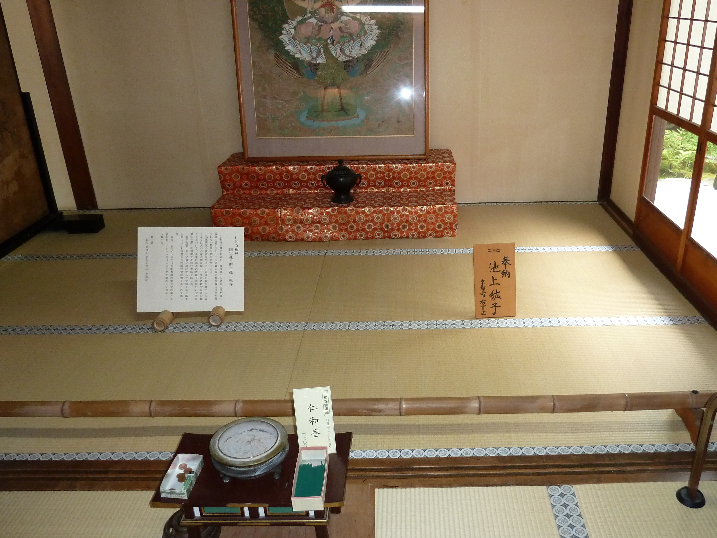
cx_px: 404
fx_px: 621
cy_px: 300
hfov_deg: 59.8
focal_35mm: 30
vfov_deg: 46.7
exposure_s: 1/30
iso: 200
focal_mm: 4.1
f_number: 3.3
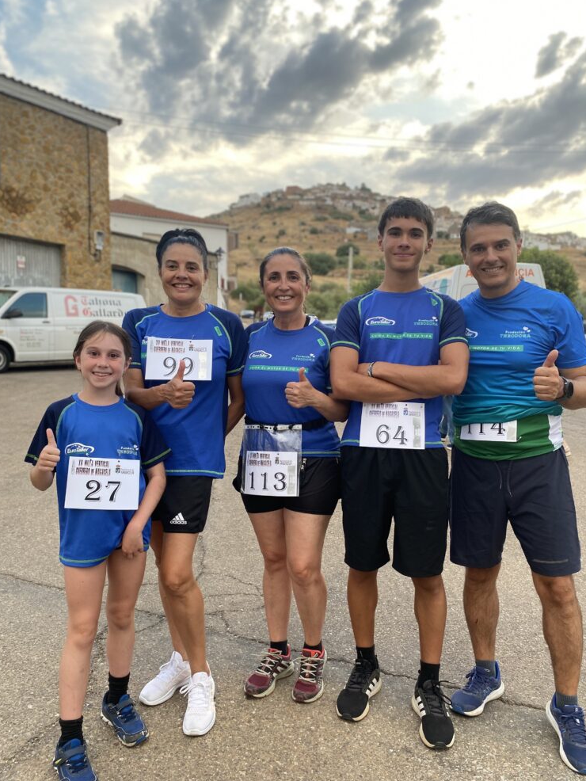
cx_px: 299
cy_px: 403
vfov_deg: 65.3
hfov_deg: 51.4
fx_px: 609
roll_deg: -0.5
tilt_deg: -3.0
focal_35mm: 27
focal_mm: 4.25
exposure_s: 1/121
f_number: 1.8
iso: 50
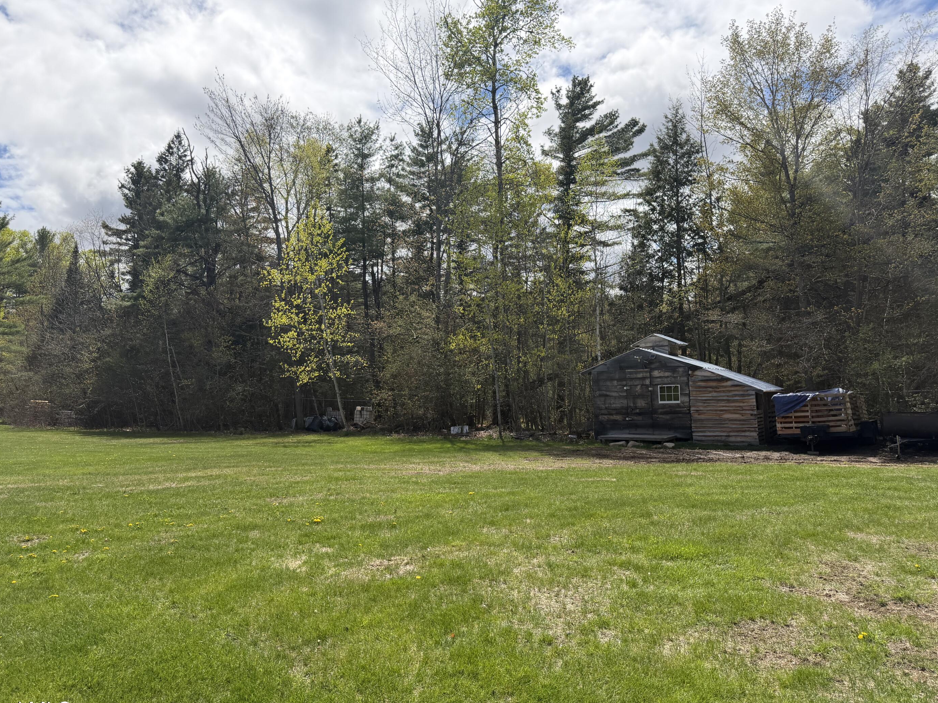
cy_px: 364
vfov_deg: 53.1
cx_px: 467
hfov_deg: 67.3
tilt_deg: +1.8
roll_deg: +1.1
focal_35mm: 26
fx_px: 705
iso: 100
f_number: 1.78
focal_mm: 6.76
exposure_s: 1/5714
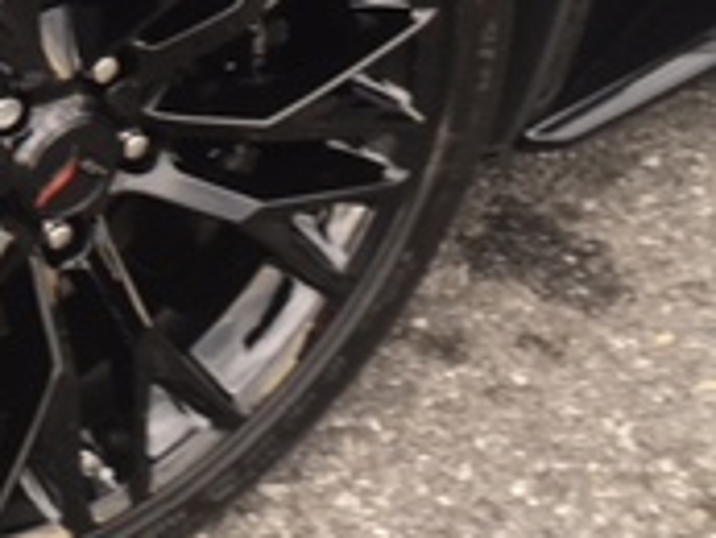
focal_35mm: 107
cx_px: -273
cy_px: -273
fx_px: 2215
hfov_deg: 17.0
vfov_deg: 13.1
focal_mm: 4.15
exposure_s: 1/60
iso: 25
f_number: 2.2
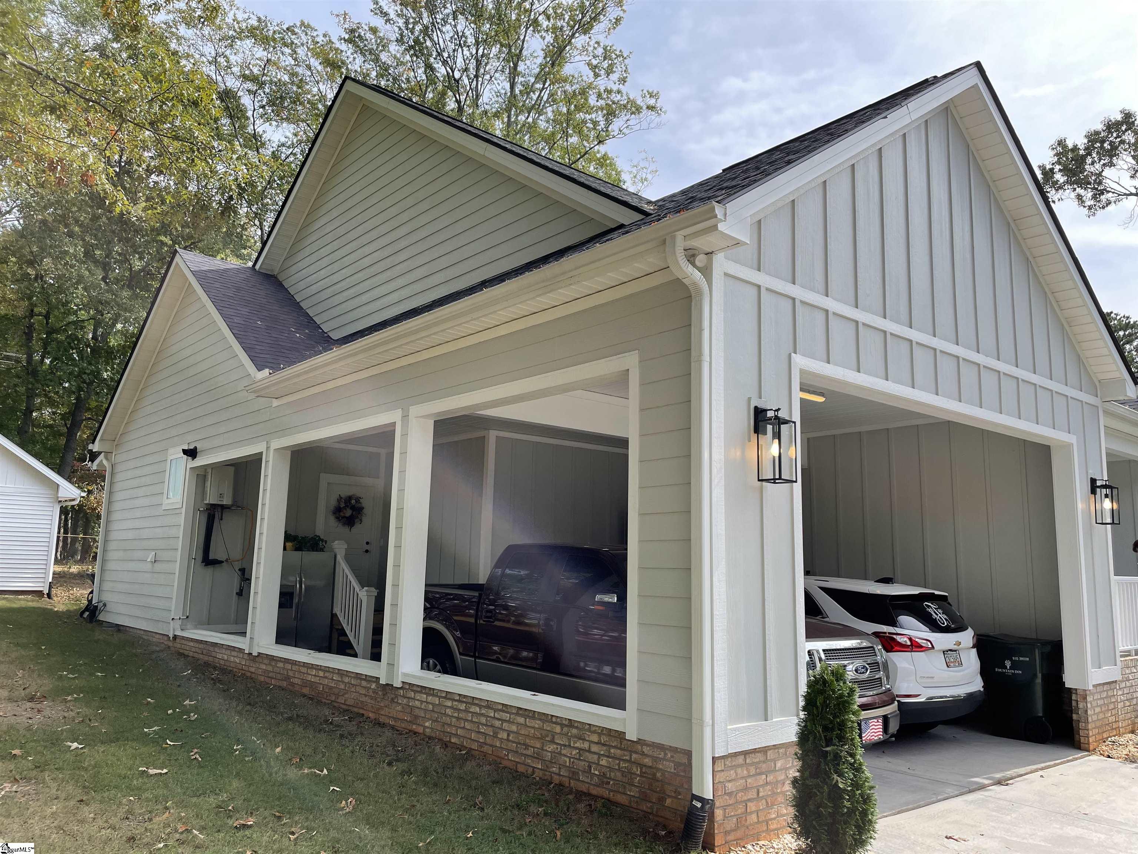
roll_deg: -0.8
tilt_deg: +10.0
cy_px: 427
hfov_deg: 67.3
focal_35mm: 26
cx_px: 569
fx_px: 855
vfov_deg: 53.1
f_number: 1.6
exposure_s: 1/1221
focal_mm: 4.2
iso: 32
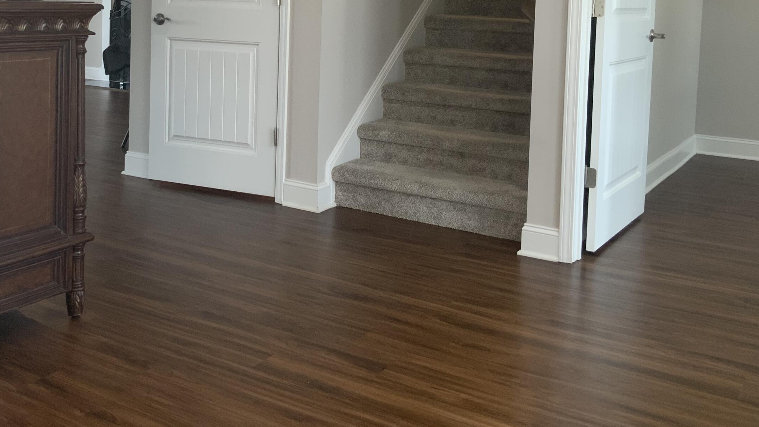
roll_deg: -1.6
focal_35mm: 44
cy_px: 39
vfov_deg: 26.2
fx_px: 886
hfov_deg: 46.1
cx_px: 295
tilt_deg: -2.1
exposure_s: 1/60
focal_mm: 3
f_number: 1.8
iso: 64
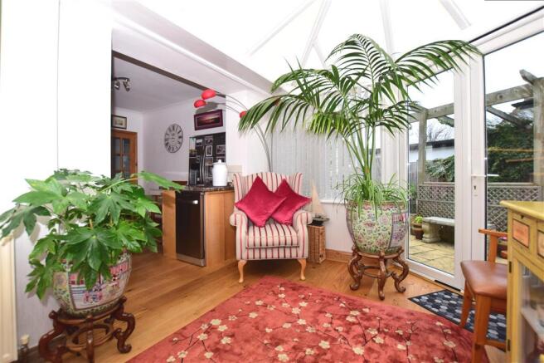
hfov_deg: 100.4
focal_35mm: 15
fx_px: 227
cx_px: 272
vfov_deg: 77.3
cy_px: 182
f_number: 5.6
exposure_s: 1/80
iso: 400
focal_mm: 10
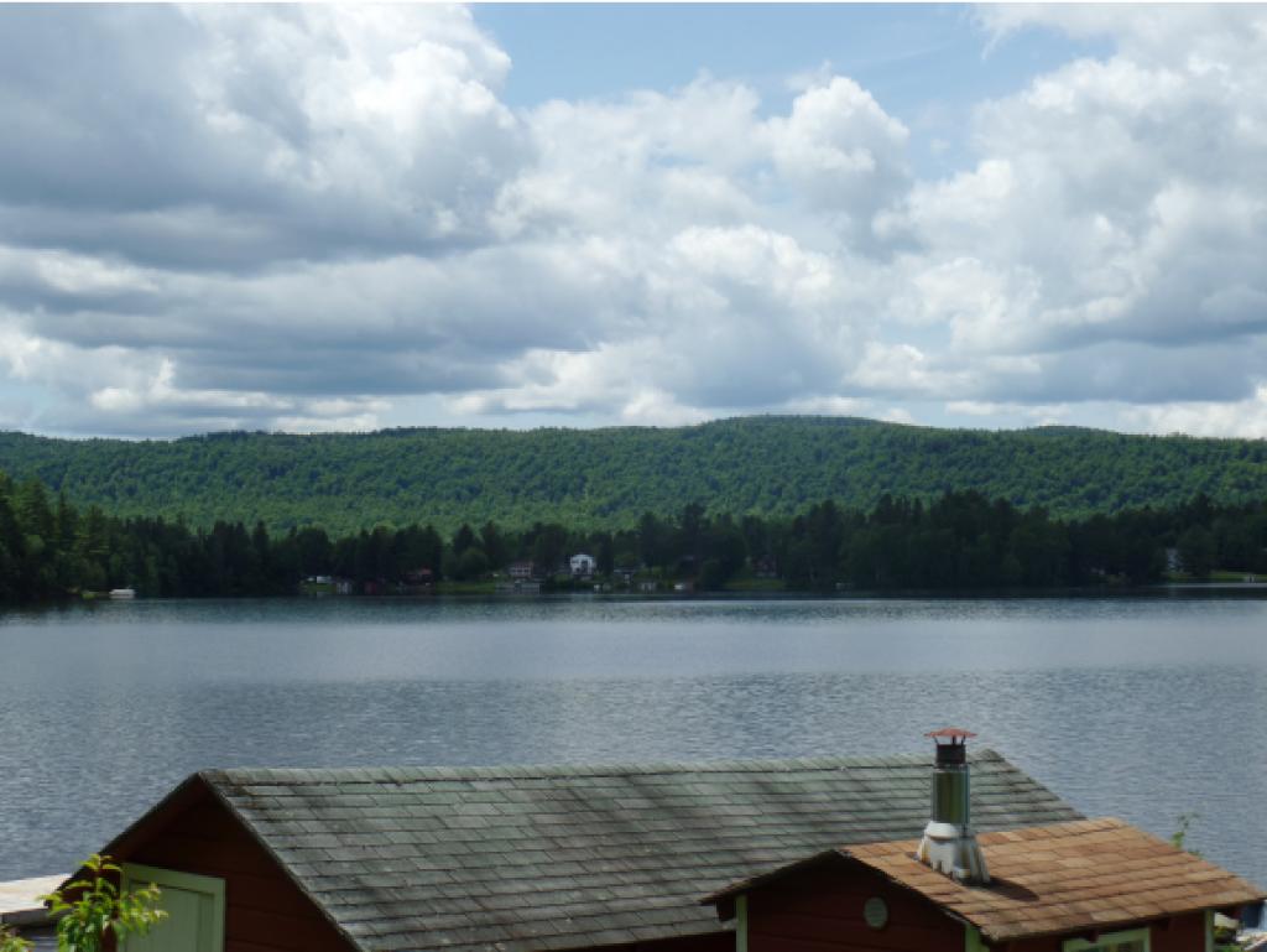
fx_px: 2344
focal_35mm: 64
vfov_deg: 22.9
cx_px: 634
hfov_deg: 30.3
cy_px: 476
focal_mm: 11.4
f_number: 3.6
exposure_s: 1/1000
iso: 80
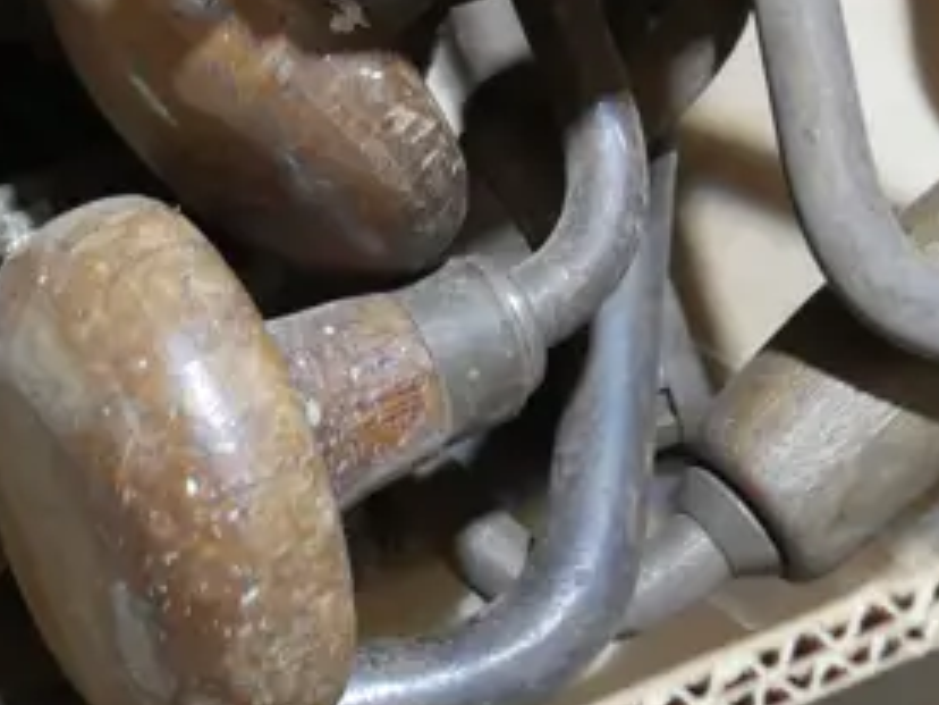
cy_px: -564
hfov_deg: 18.9
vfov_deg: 12.9
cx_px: 534
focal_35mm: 104
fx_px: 2821
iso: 640
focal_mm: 14
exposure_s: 1/60
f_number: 3.5
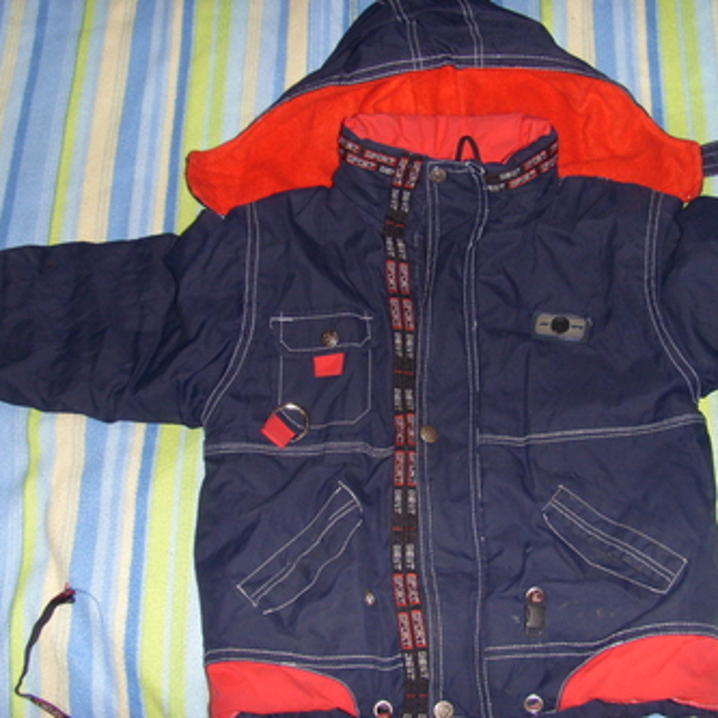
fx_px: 1009
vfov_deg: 39.2
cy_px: 356
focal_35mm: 43
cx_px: 410
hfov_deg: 39.1
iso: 100
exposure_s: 1/45
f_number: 3.5
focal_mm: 6
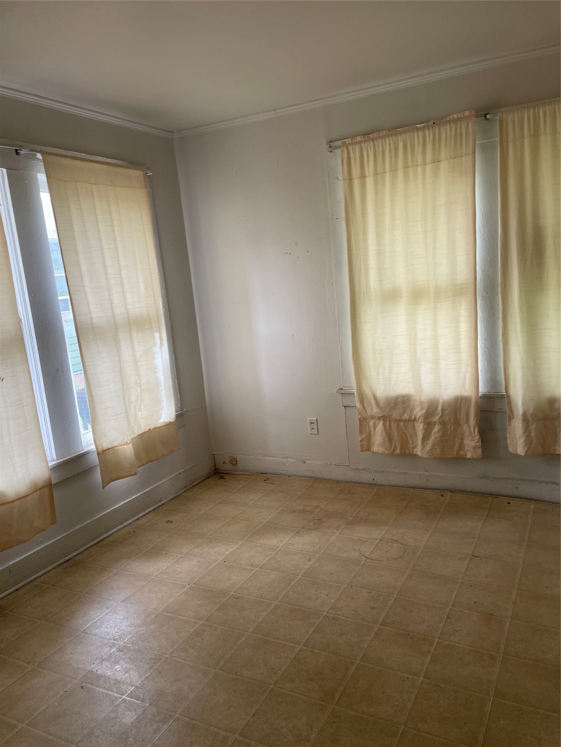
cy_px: 374
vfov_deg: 67.3
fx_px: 562
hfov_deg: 53.1
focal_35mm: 26
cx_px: 280
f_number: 1.6
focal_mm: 4.2
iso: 64
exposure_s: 1/121
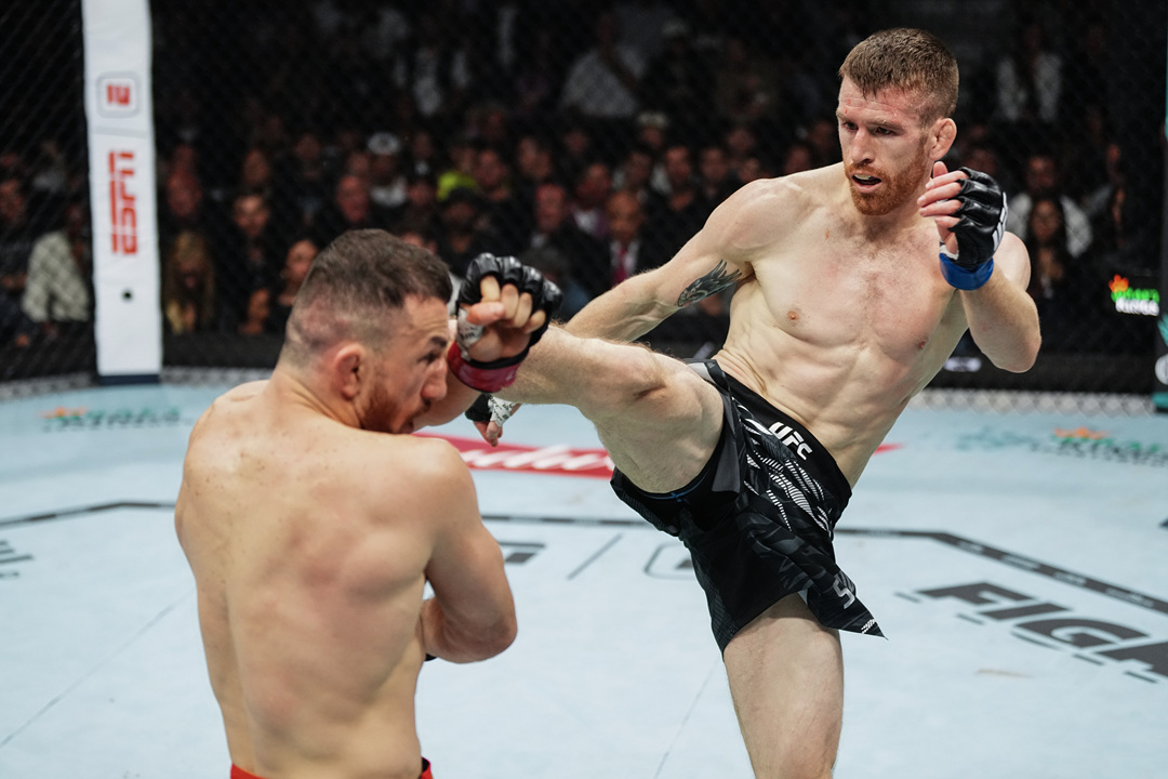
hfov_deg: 26.0
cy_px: 390
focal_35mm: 78
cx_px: 584
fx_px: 2530
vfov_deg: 17.5
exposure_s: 1/1250
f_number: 2.8
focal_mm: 78
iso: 3200
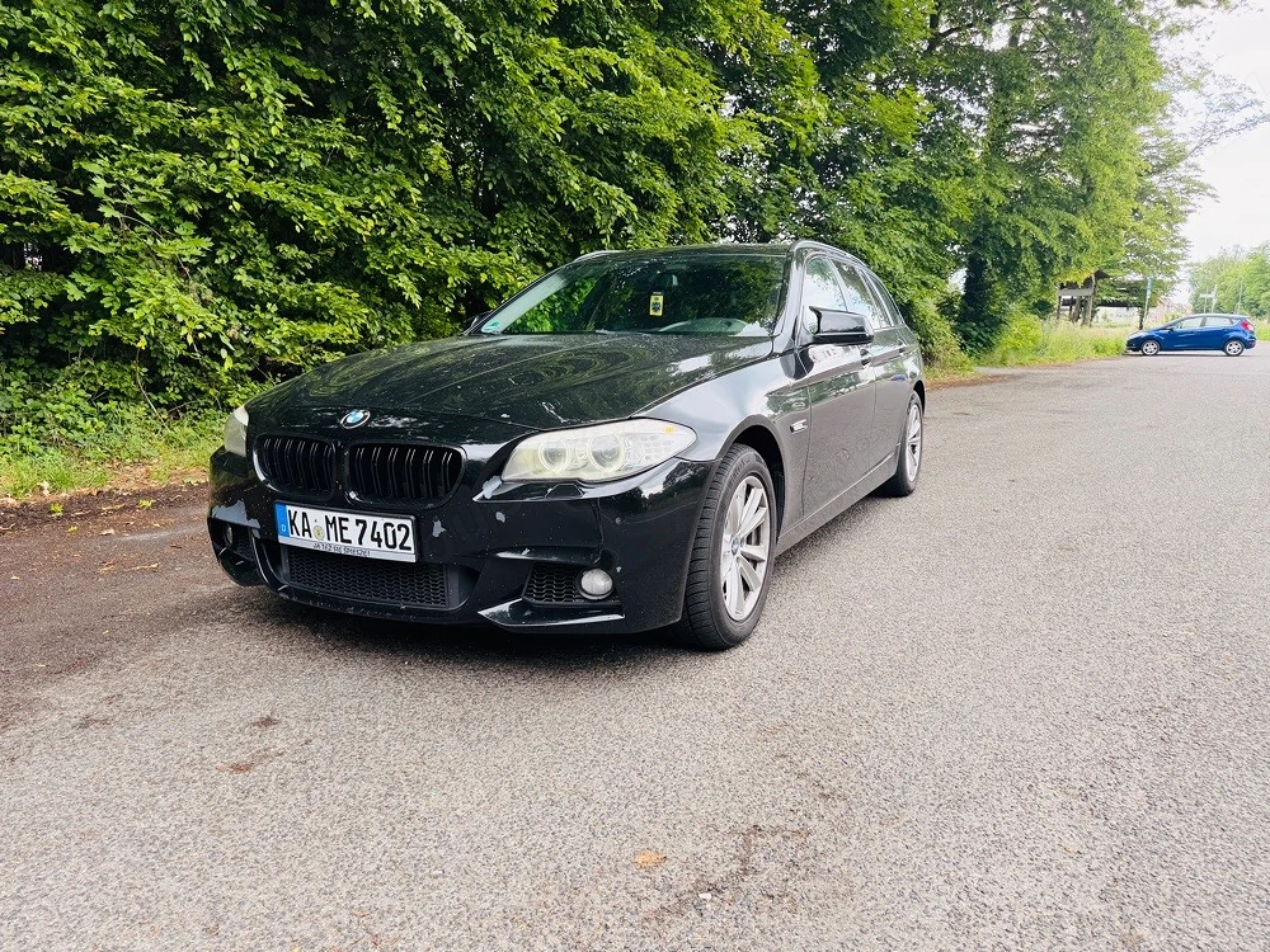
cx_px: 635
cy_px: 476
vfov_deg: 56.8
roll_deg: -1.1
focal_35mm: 24
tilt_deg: -10.6
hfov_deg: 71.6
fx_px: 881
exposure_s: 1/191
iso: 80
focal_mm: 6.76
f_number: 1.78
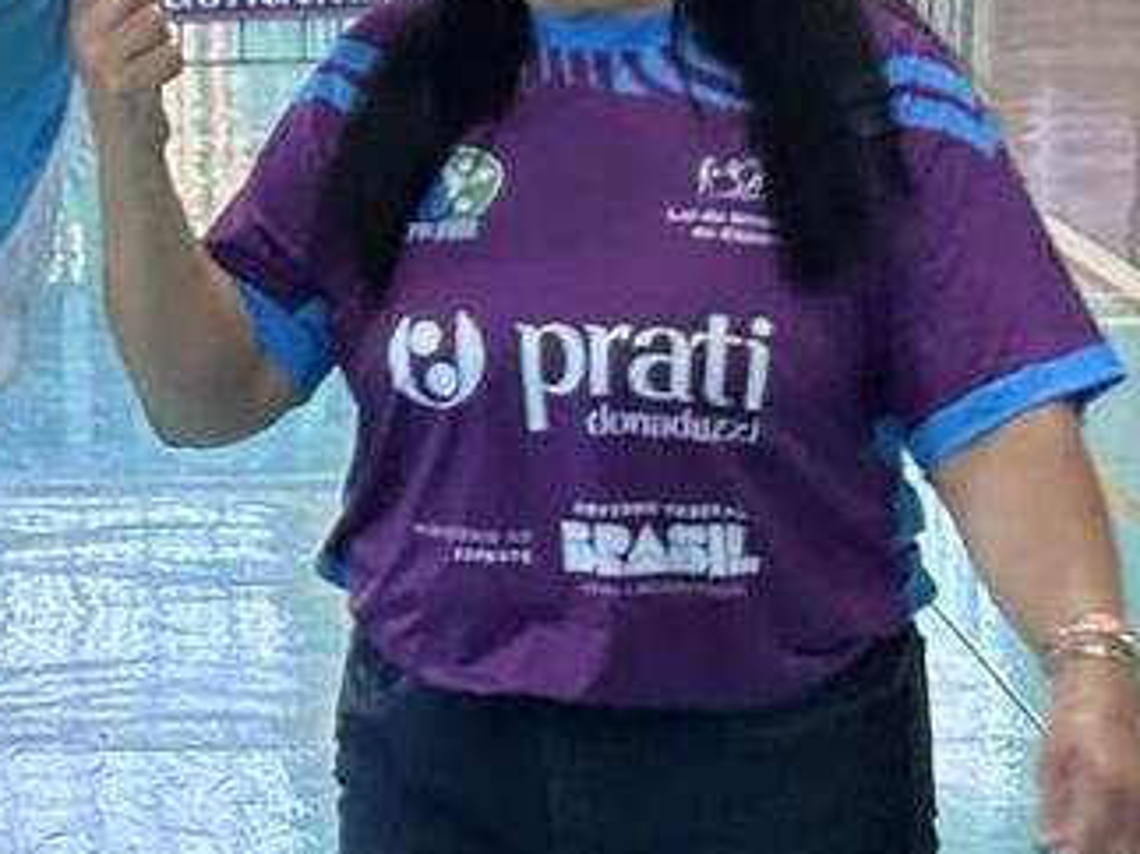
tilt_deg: -6.0
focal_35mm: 193
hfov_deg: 9.8
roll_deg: +2.5
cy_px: 321
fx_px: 6354
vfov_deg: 7.7
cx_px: -808
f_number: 1.6
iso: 100
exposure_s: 1/60
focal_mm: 5.96
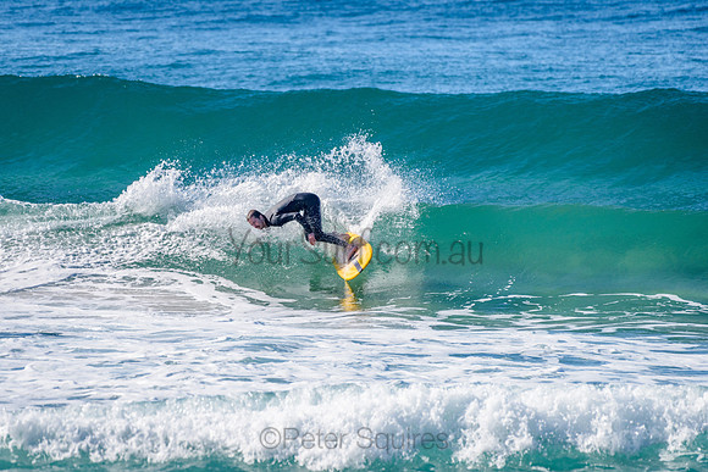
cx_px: 274
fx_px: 12063
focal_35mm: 613
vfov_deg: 2.2
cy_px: 210
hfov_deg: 3.4
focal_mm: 500
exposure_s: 1/2000
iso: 160
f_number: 5.6
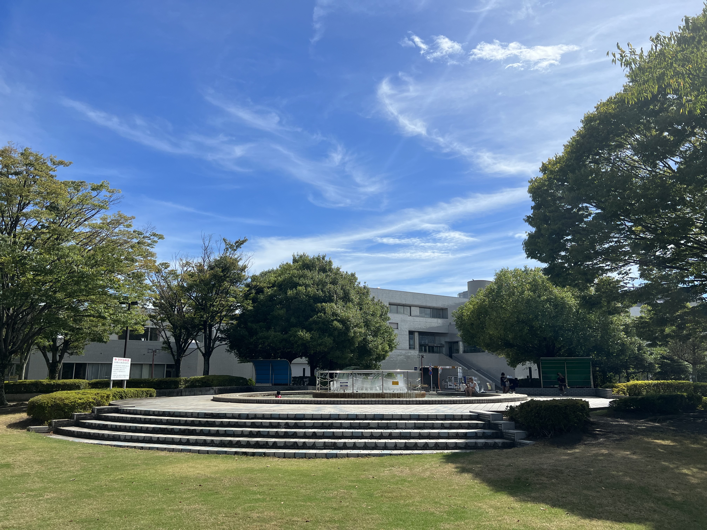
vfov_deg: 53.1
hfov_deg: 67.3
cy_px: 265
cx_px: 354
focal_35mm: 26
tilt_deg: +11.9
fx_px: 531
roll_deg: -0.2
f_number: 1.5
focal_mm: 5.7
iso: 50
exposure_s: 1/5882
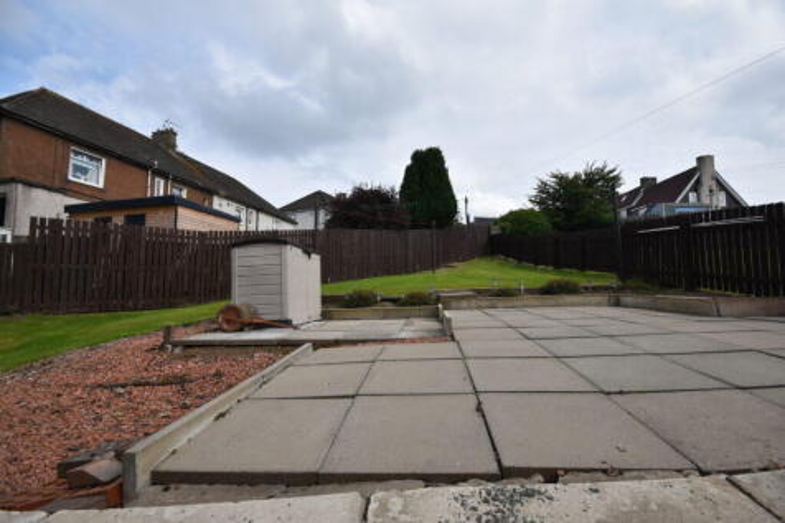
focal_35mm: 15
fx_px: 327
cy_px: 262
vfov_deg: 77.3
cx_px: 392
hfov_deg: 100.4
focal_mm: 10
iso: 200
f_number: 10
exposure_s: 1/400
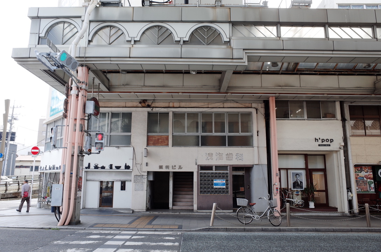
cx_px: 190
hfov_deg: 65.6
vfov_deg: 46.2
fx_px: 296
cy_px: 126
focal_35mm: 28
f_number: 5.6
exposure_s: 1/60
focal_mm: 18.3
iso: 100
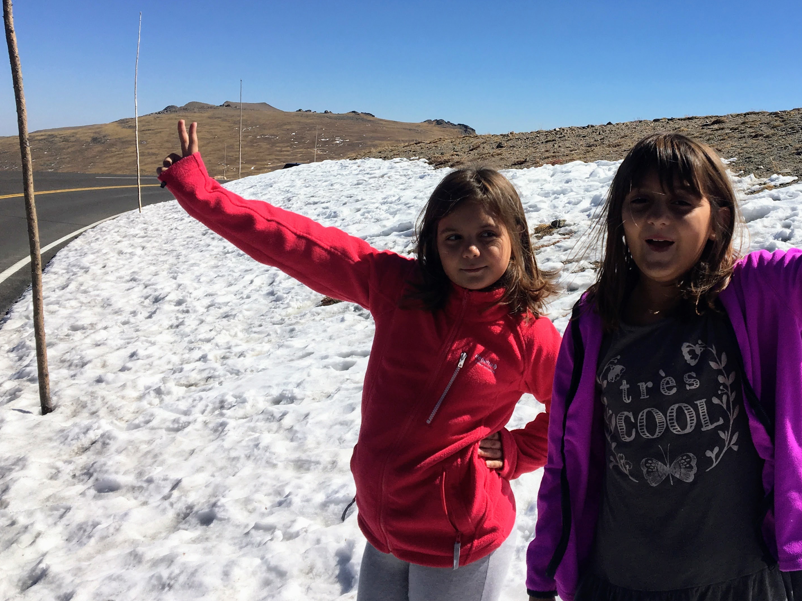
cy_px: 198
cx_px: 524
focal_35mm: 41
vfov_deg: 34.8
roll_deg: -3.2
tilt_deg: -3.8
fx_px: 950
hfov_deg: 45.2
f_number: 2.2
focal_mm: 4.15
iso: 25
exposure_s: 1/3205
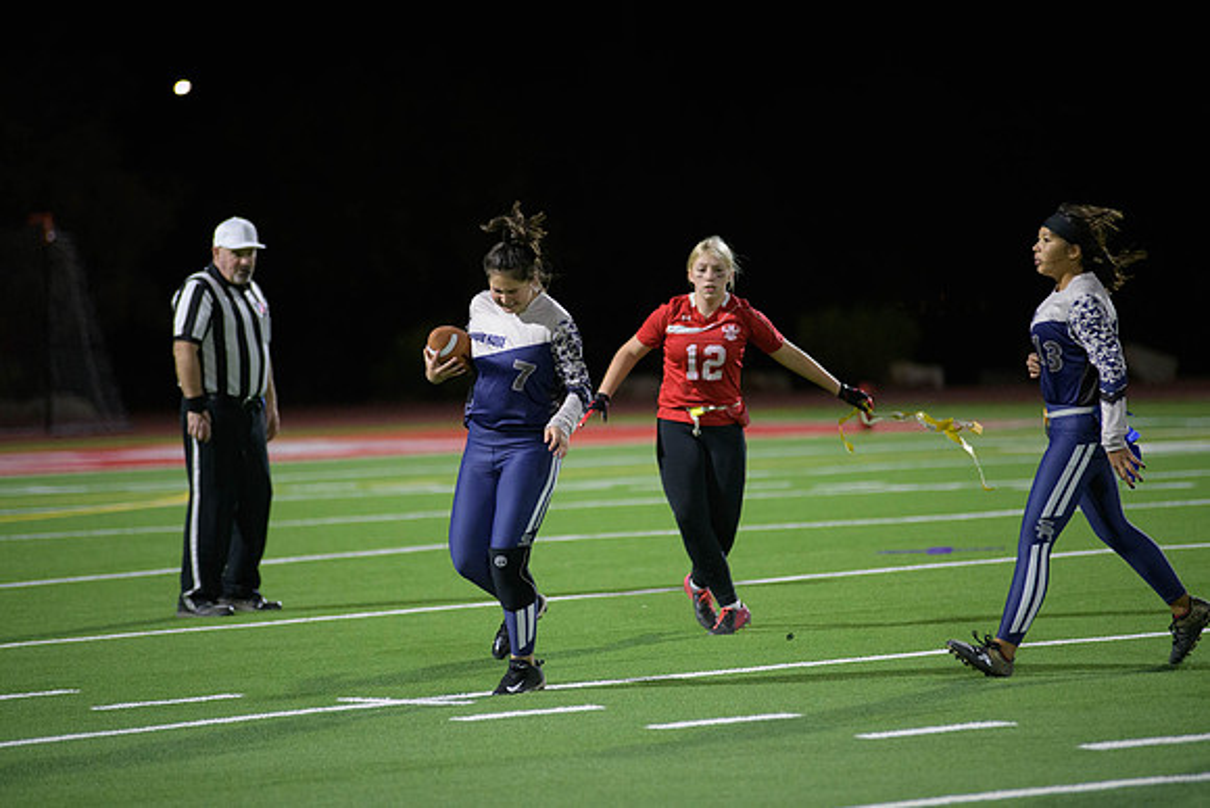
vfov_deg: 6.9
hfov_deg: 10.3
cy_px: 404
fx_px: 6723
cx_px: 605
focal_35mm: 200
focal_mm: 200
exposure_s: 1/640
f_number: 2.8
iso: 3600
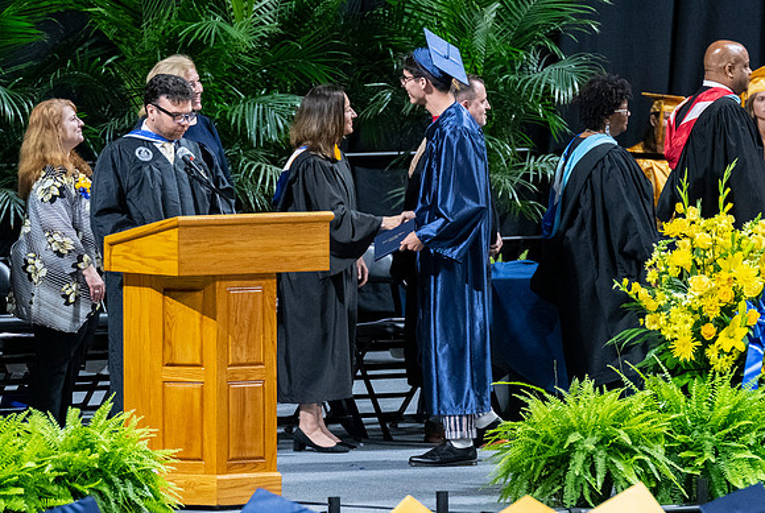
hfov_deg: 5.1
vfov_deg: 3.4
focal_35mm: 404
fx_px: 8600
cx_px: 449
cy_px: 292
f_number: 4
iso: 2000
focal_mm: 200
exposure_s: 1/200
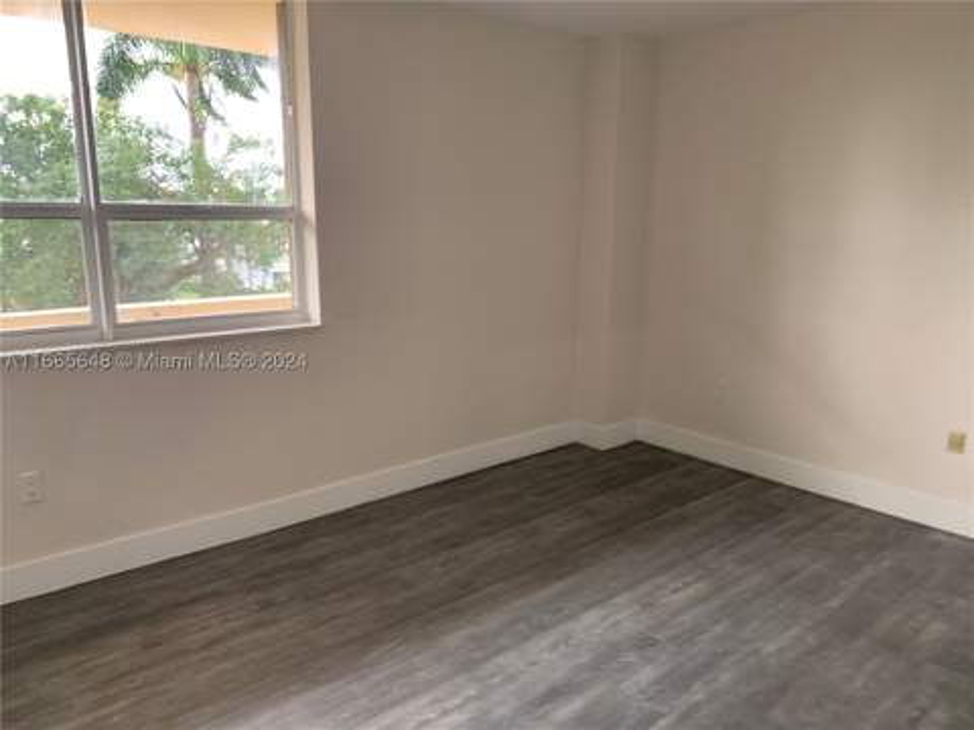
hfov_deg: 67.3
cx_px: 487
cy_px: 365
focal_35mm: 26
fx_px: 732
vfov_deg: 53.1
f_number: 1.8
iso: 100
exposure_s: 1/60
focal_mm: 4.25
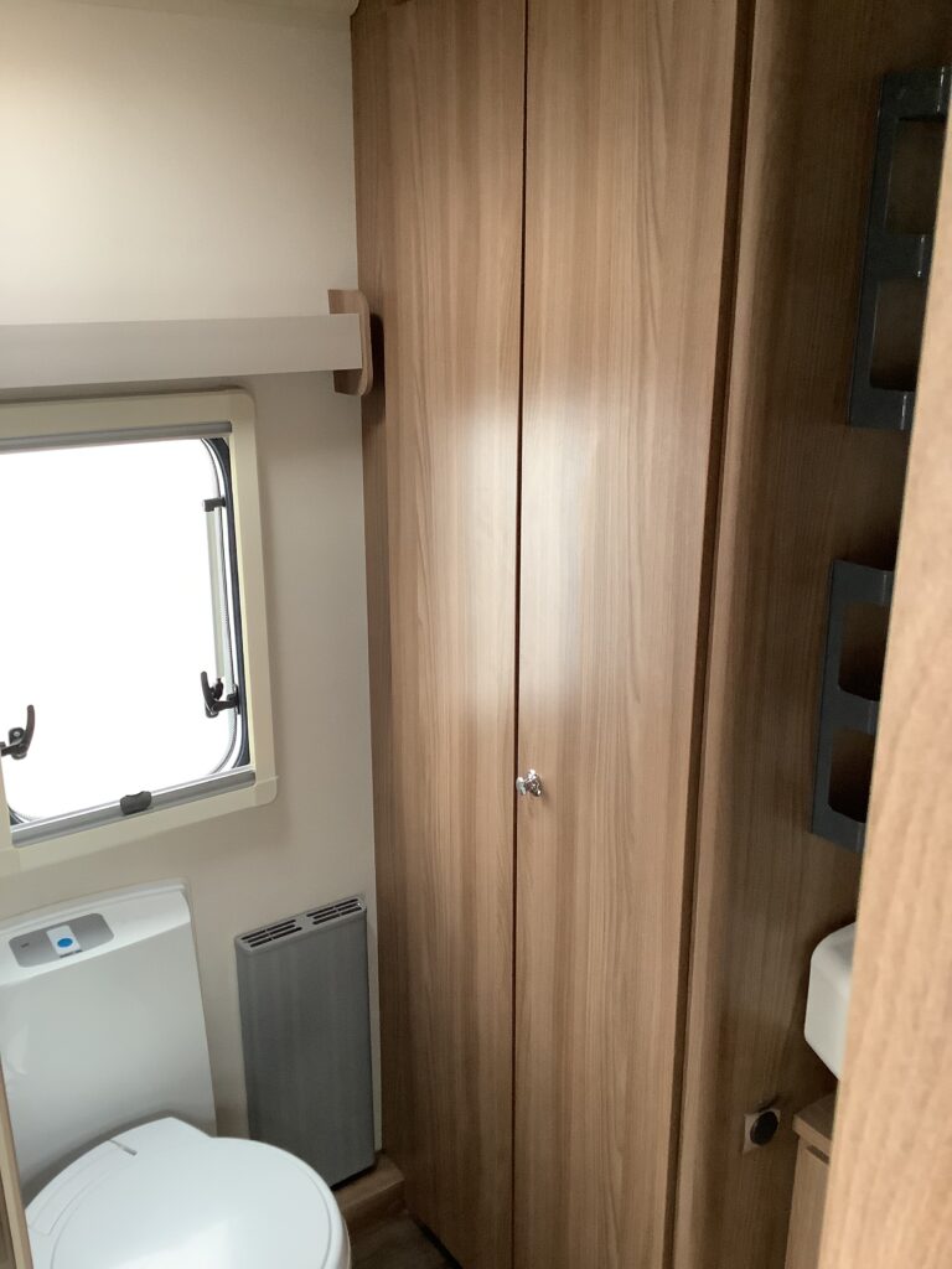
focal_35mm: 31
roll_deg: +1.6
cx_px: 476
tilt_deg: -19.1
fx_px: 1137
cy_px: 634
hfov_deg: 45.4
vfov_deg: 58.4
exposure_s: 1/50
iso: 320
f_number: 2.4
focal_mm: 3.3
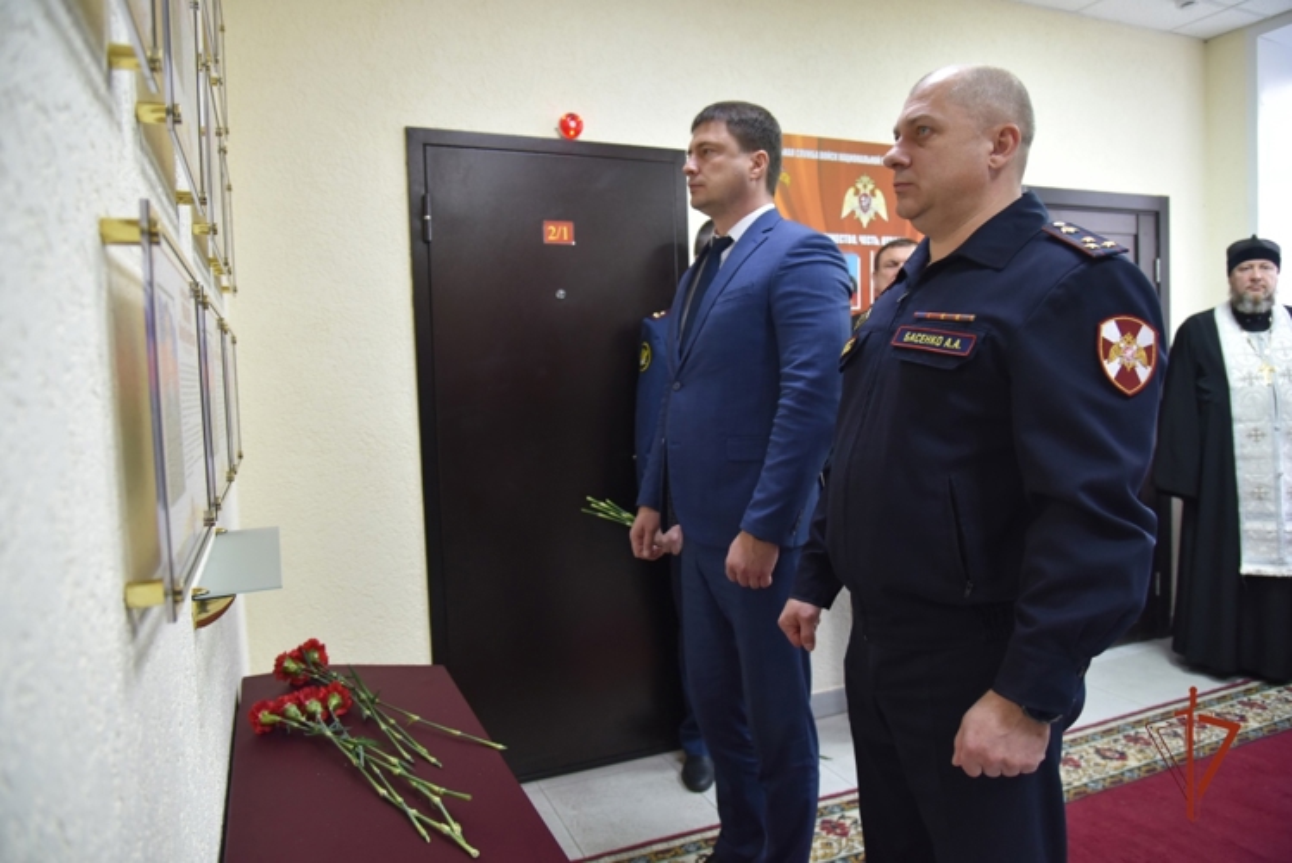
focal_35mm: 24
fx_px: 862
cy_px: 432
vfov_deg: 53.2
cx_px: 646
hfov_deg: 73.7
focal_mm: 24
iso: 1100
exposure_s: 1/60
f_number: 4
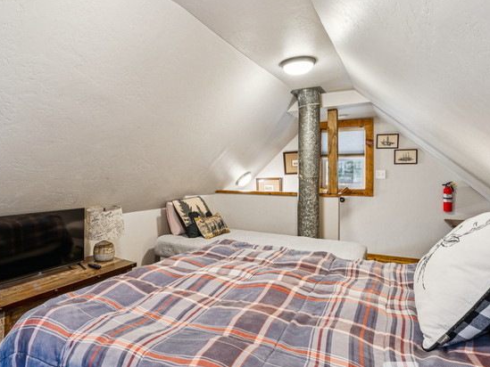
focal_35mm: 22
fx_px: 310
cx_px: 193
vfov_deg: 61.3
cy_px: 175
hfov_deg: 75.6
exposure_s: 2.5
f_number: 13
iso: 100
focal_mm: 16.7
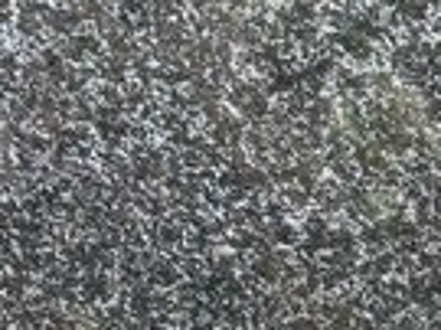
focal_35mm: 154
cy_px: 843
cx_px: 1163
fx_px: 1960
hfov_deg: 10.5
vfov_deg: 8.6
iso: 32
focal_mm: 4.25
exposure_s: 1/312
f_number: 1.8
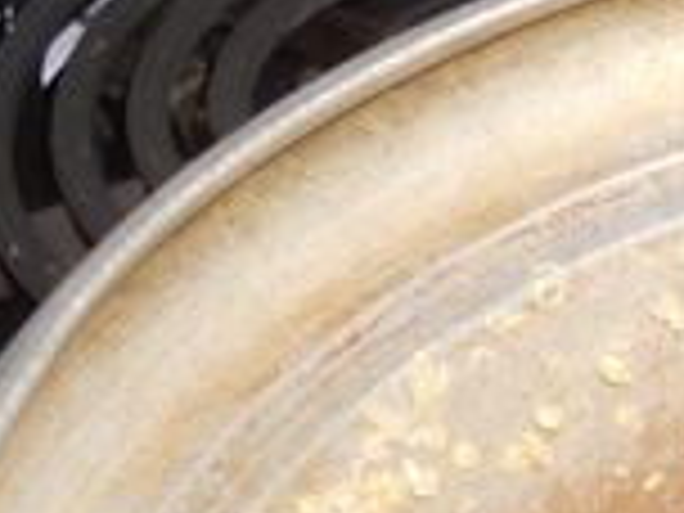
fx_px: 2253
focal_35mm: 114
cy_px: 855
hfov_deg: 15.6
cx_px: 1098
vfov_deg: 12.2
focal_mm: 4.9
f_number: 3.2
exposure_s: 1/25
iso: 80
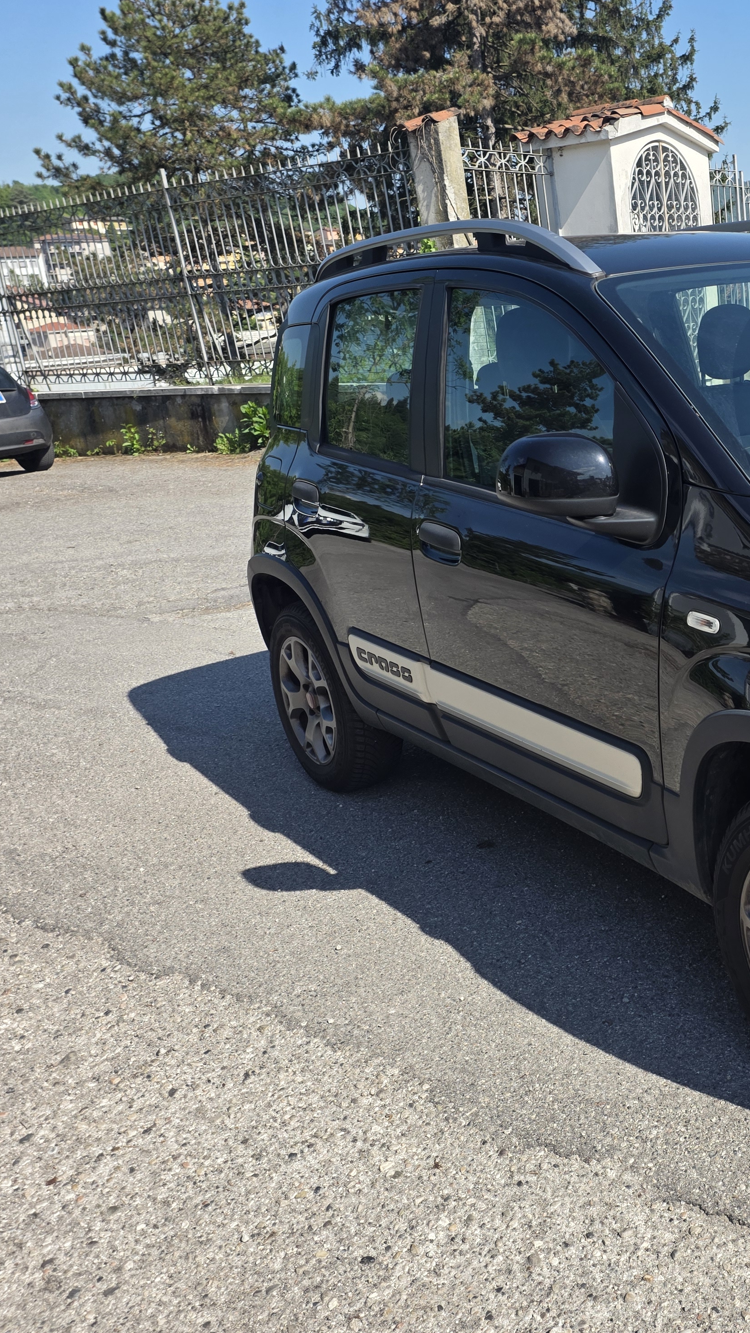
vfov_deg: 58.0
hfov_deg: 31.5
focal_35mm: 34
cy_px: 669
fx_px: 1202
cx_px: 783
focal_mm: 6.25
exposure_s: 1/3972
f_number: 1.7
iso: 80
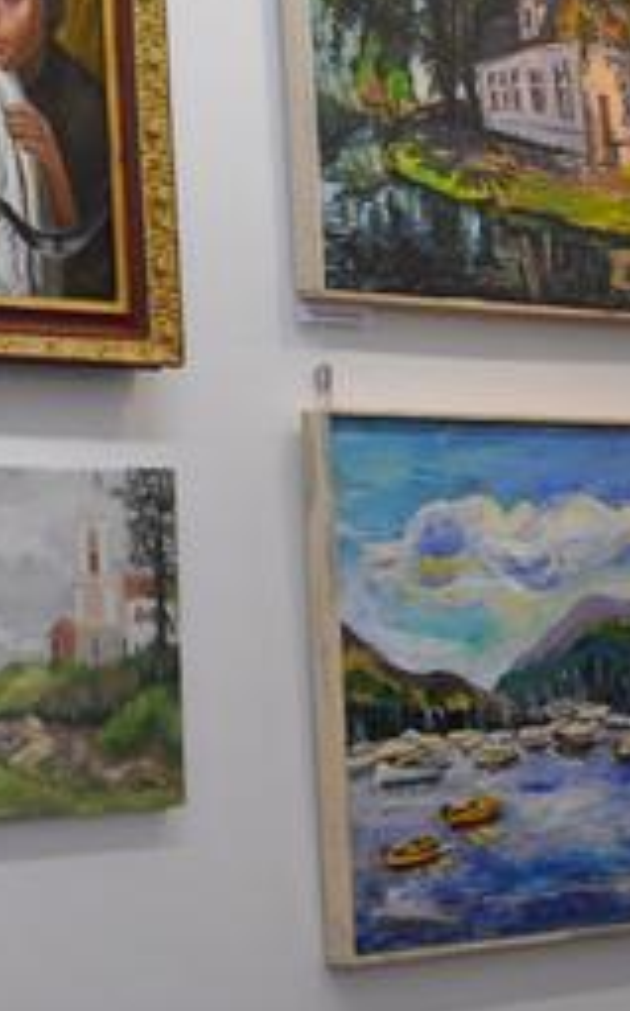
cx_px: -559
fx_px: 3789
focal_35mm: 138
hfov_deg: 9.0
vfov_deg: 15.2
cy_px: 331
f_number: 5
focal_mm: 27
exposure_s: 1/100
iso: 800
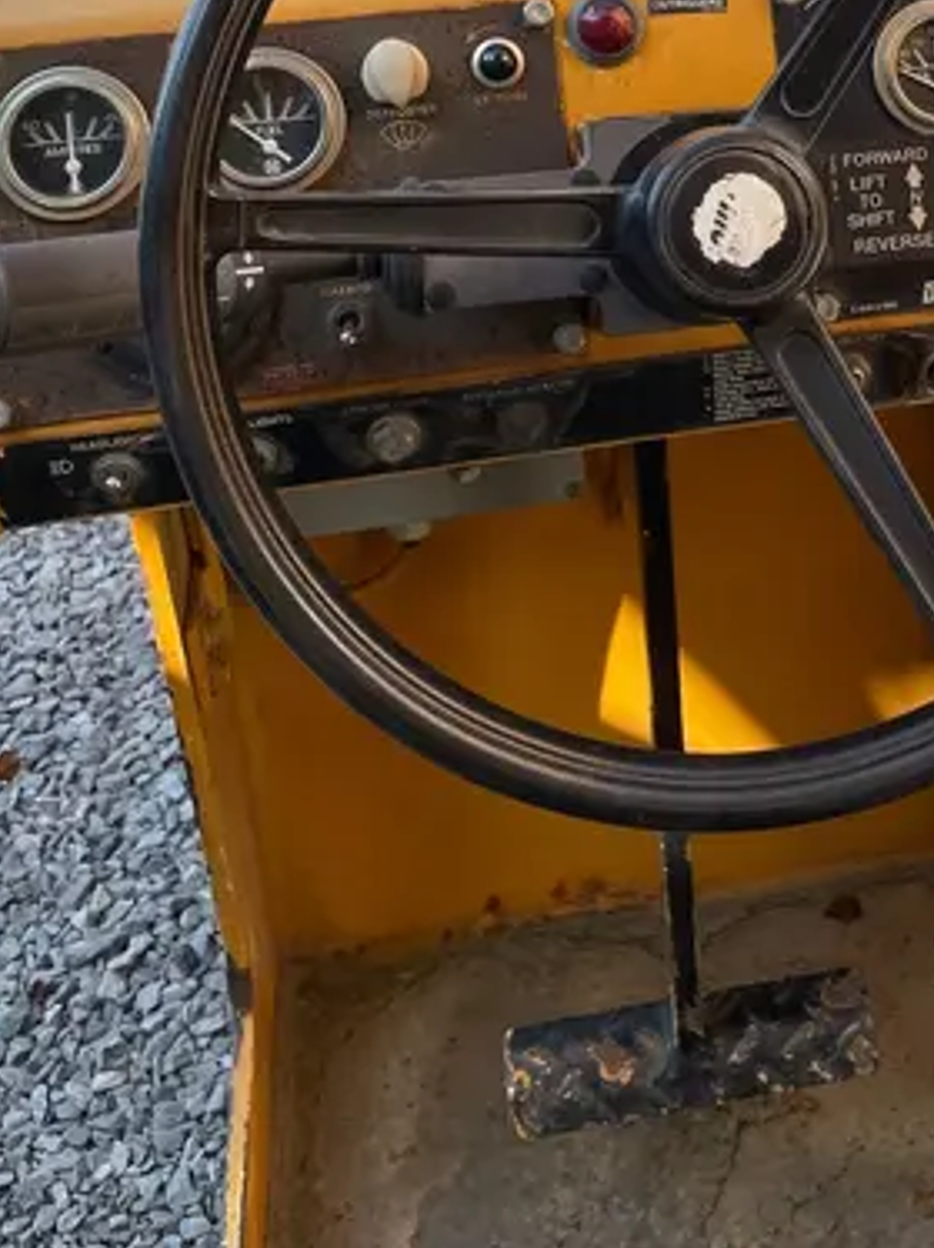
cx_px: 817
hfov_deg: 27.6
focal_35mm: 51
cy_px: 42
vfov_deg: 34.6
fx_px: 1837
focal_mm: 4.2
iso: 32
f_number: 1.6
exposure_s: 1/1135
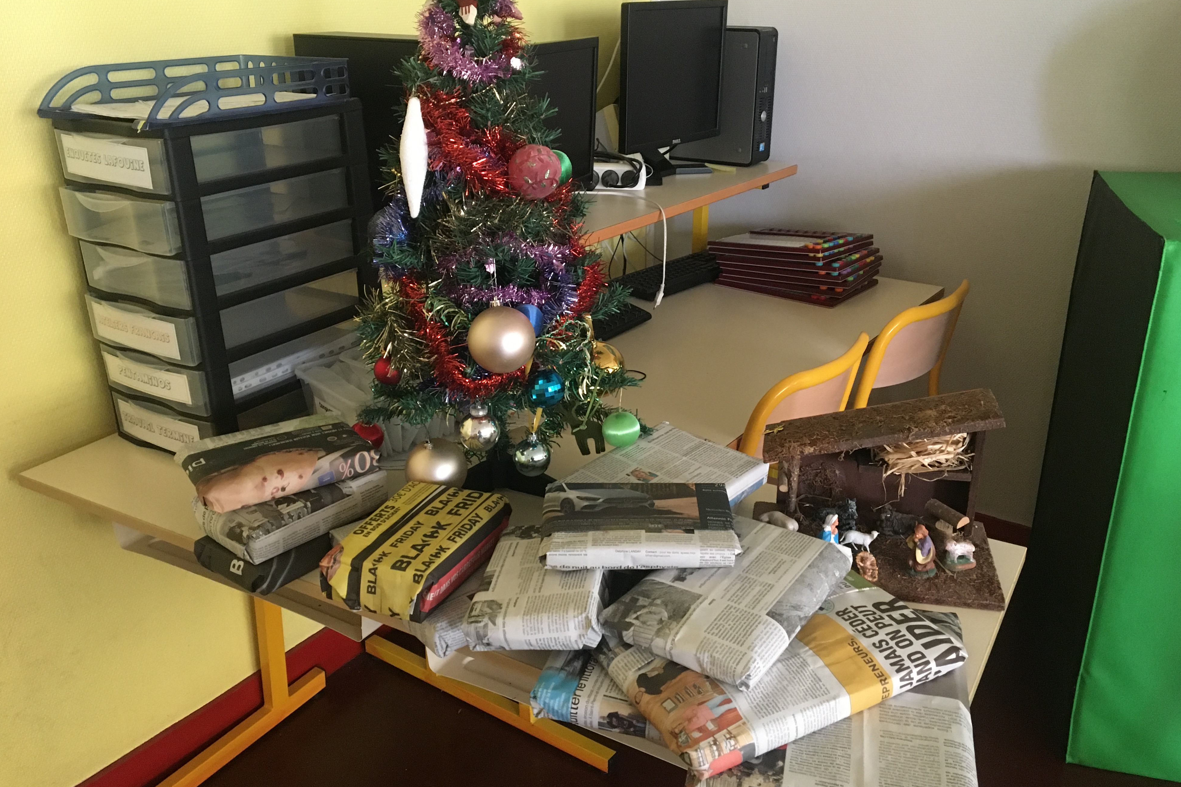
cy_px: 384
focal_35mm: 31
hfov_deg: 60.3
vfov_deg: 42.3
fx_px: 1017
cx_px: 590
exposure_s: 1/17
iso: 200
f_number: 2.2
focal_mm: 4.15
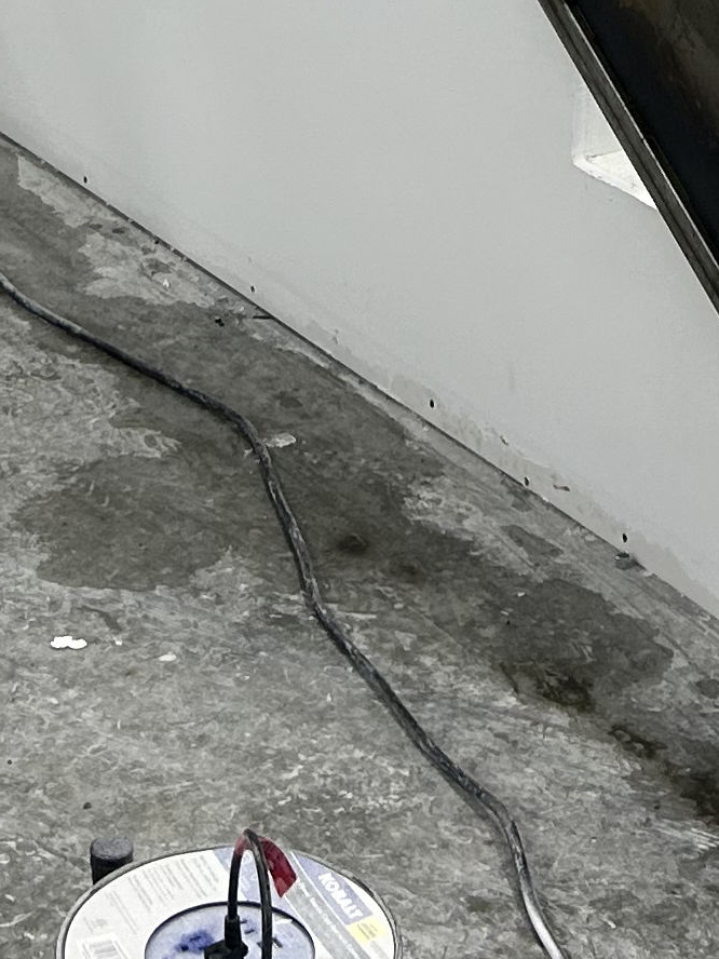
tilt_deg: -4.8
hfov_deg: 12.5
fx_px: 3268
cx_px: 448
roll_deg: -1.9
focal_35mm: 118
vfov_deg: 14.6
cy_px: -787
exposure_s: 1/120
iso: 50
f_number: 1.5
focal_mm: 5.7
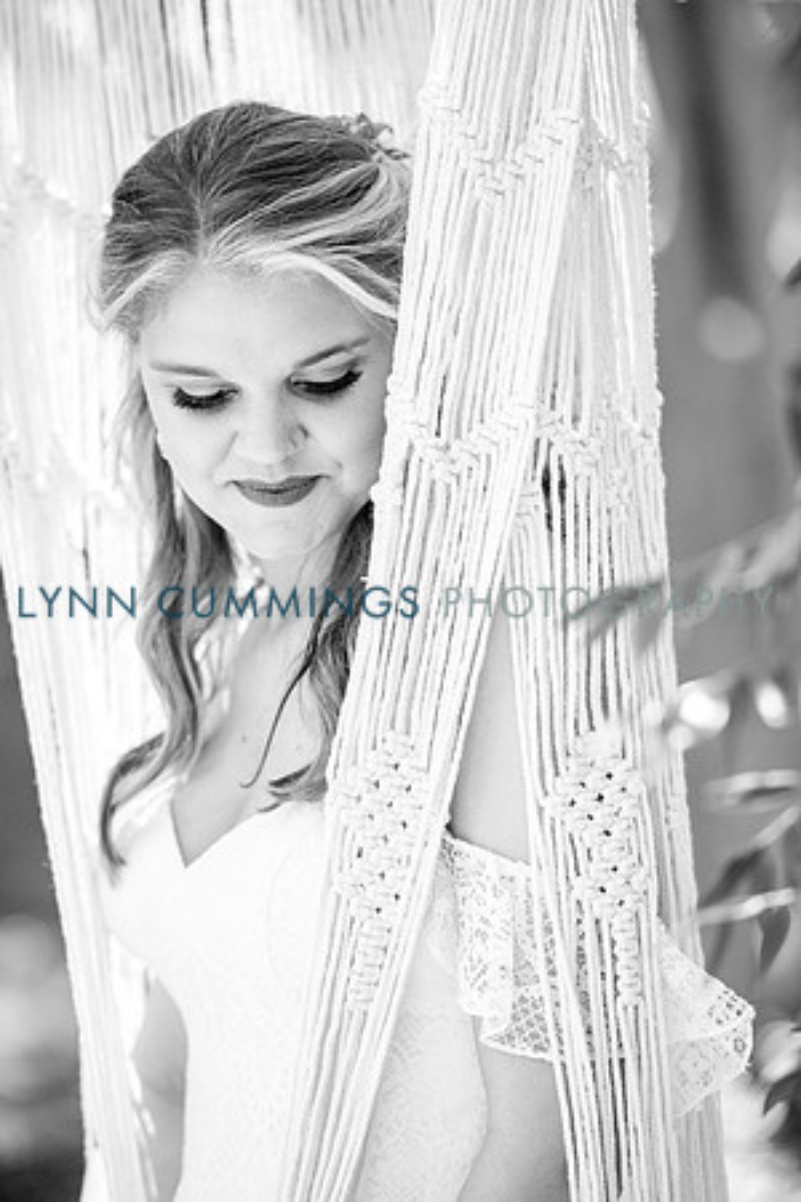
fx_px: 6007
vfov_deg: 11.4
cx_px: 400
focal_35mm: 180
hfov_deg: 7.6
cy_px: 601
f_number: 3.2
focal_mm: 180
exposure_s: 1/5000
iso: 1250
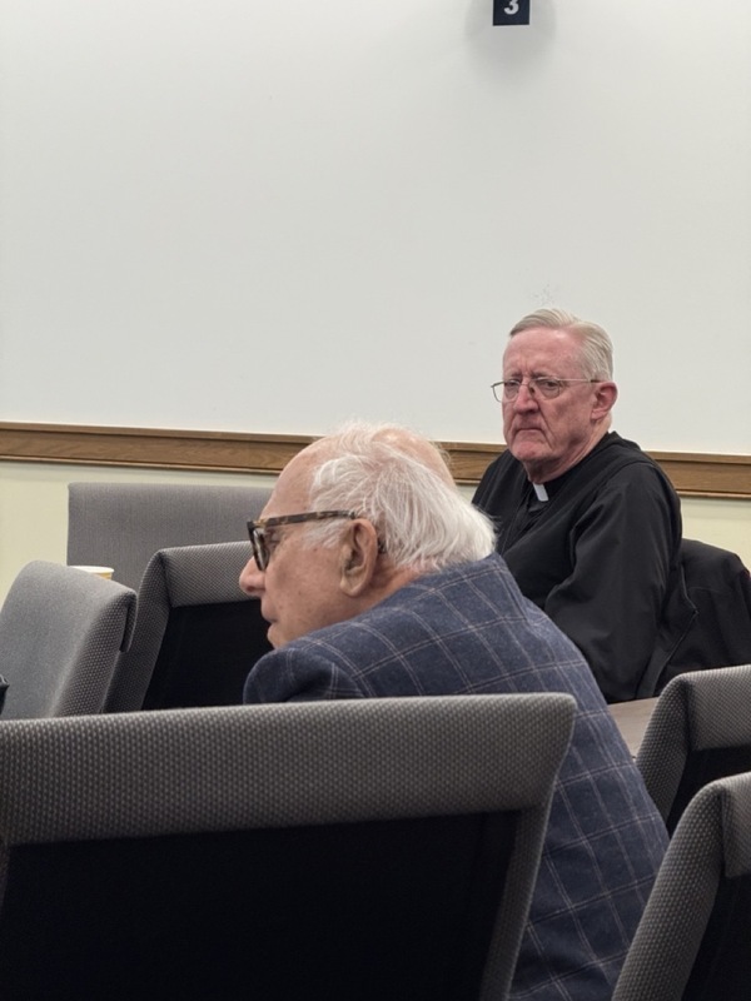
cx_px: 376
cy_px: 500
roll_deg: -1.7
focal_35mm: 120
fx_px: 3471
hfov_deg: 12.3
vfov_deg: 16.4
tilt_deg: -2.2
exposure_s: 1/99
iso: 200
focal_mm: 15.66
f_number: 2.8
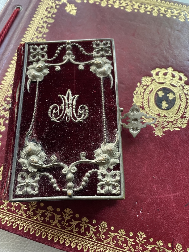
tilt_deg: -71.2
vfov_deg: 67.3
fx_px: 189
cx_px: 94
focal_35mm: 26
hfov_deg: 53.1
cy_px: 126
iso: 250
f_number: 1.6
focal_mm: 4.2
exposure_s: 1/60
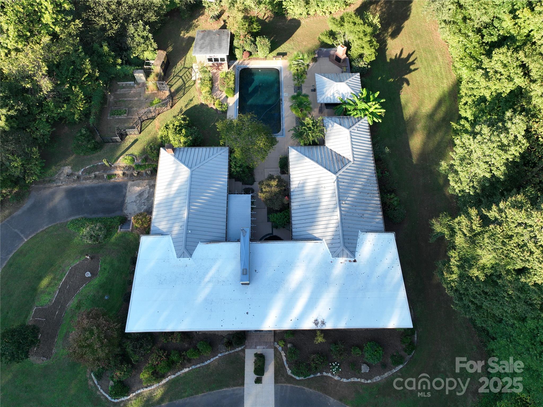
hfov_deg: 71.6
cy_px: 204
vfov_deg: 56.8
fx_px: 376
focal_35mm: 24
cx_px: 272
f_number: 2.8
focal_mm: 12.29
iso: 130
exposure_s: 1/400
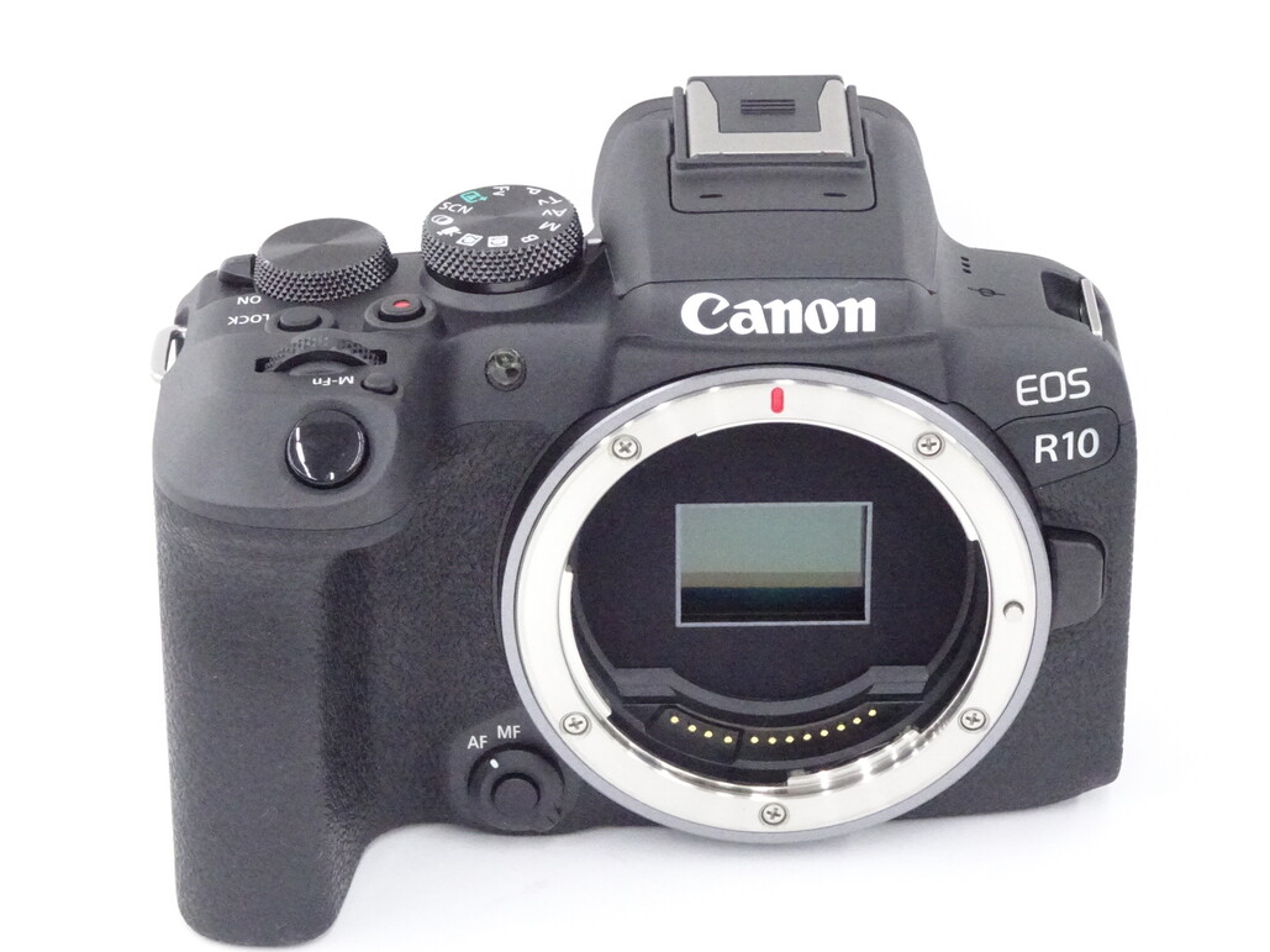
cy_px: 457
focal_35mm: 119
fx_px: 4364
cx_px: 632
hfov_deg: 16.6
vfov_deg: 12.4
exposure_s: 1/125
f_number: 5
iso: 2000
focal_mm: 17.49
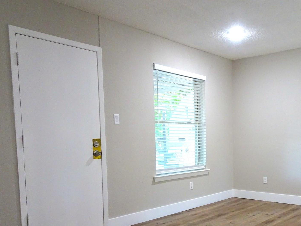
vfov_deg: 39.9
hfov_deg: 51.4
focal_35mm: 35
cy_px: 161
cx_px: 208
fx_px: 304
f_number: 3.5
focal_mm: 4.1
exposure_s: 1/30
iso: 320
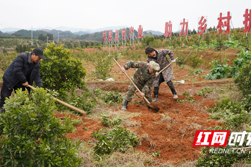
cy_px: 70
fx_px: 321
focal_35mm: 46
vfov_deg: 29.2
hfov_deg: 42.7
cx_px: 131
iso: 100
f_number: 5.6
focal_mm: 39
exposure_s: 1/100
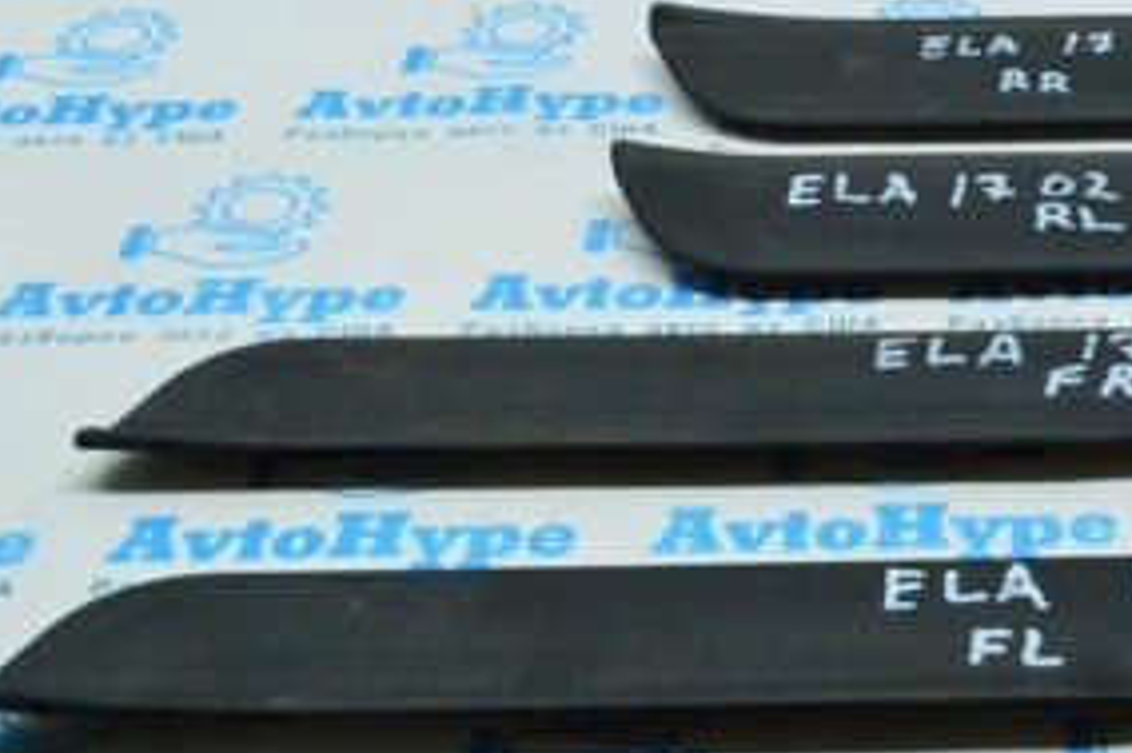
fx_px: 2864
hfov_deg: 21.9
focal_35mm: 91
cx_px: 1012
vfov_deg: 14.9
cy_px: 205
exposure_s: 1/30
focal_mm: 27
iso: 6400
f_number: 25
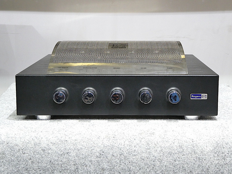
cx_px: 116
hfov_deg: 27.8
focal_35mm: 70
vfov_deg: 21.0
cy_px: 87
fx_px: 469
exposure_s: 1/10
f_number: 4.9
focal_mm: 12.5
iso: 400
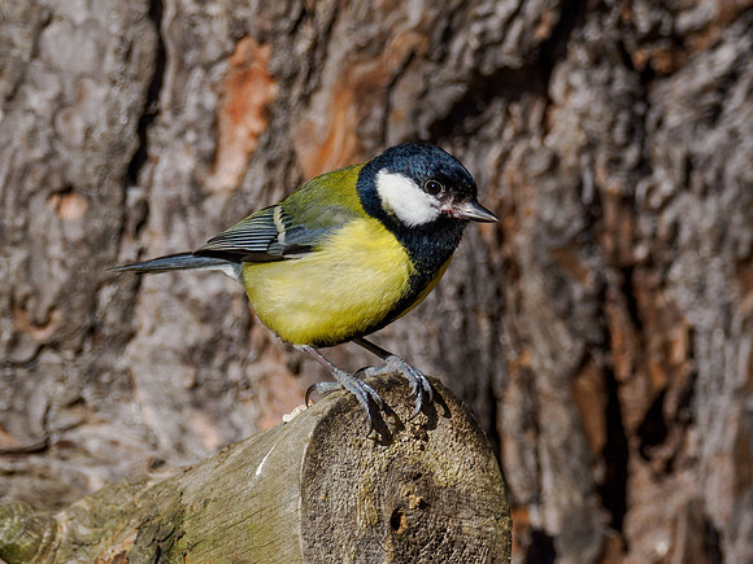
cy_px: 219
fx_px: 25864
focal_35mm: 1189
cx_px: 413
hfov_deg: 1.7
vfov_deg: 1.3
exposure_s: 1/1250
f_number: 6.3
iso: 200
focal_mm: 420
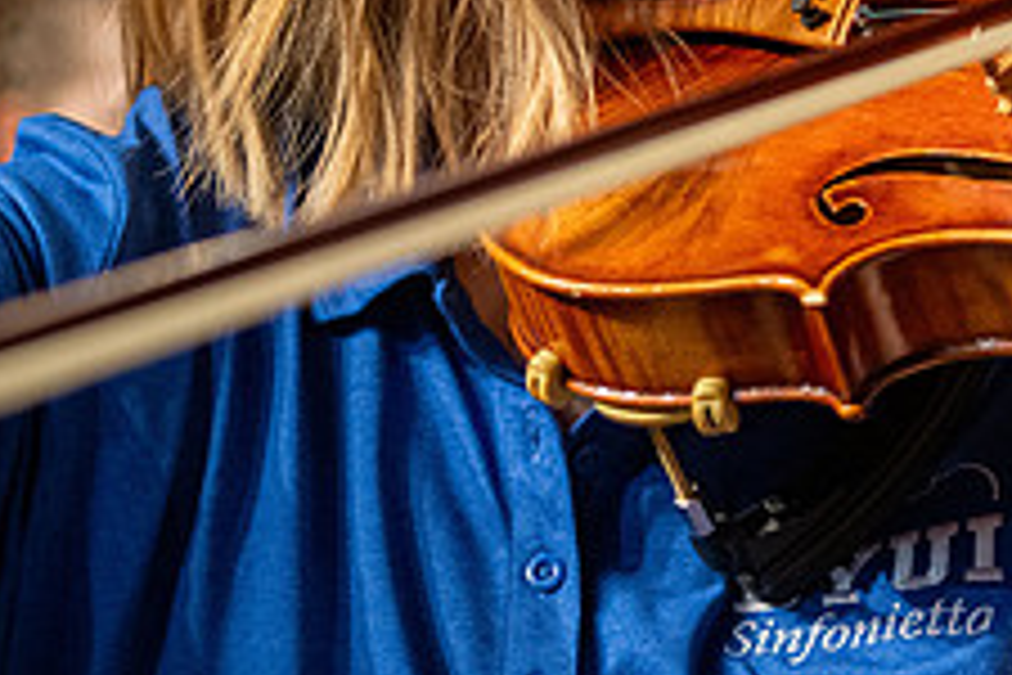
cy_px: -146
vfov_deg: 10.4
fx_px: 3626
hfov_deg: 15.4
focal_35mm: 129
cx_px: 1183
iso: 3200
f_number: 2.8
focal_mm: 50
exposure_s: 1/400
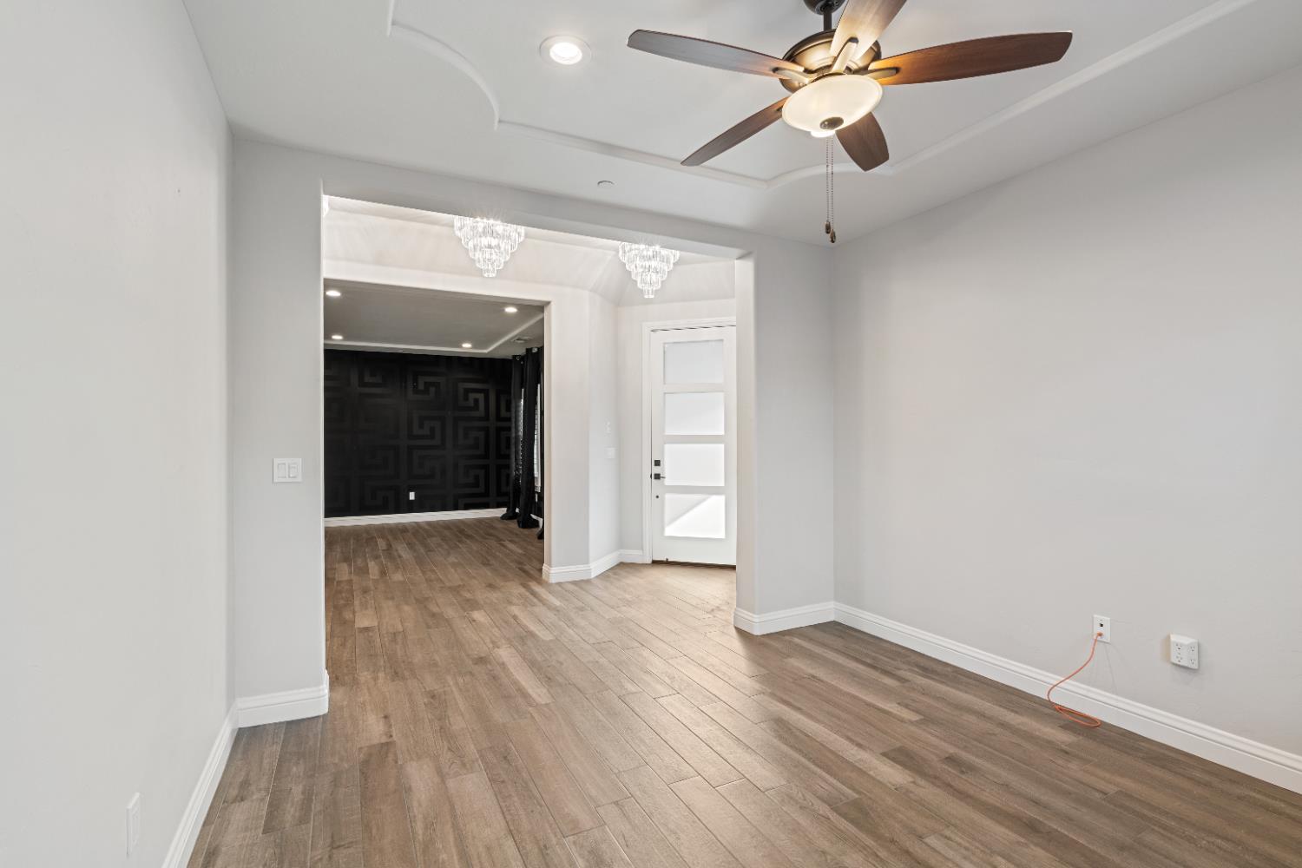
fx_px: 597
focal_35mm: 16
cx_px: 651
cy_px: 434
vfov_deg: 72.1
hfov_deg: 95.0
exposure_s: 1/1.25
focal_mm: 11
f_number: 8
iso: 80
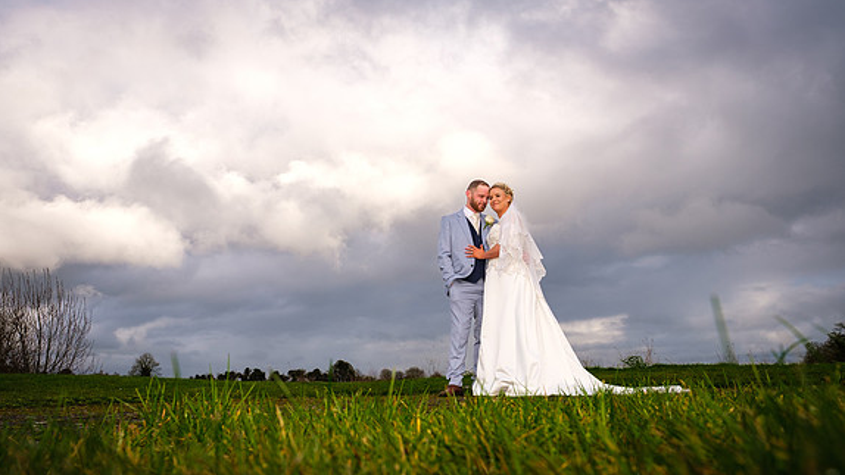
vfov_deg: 44.3
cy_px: 274
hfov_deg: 71.9
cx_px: 415
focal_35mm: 26
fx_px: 583
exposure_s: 1/250
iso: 160
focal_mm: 16
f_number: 8
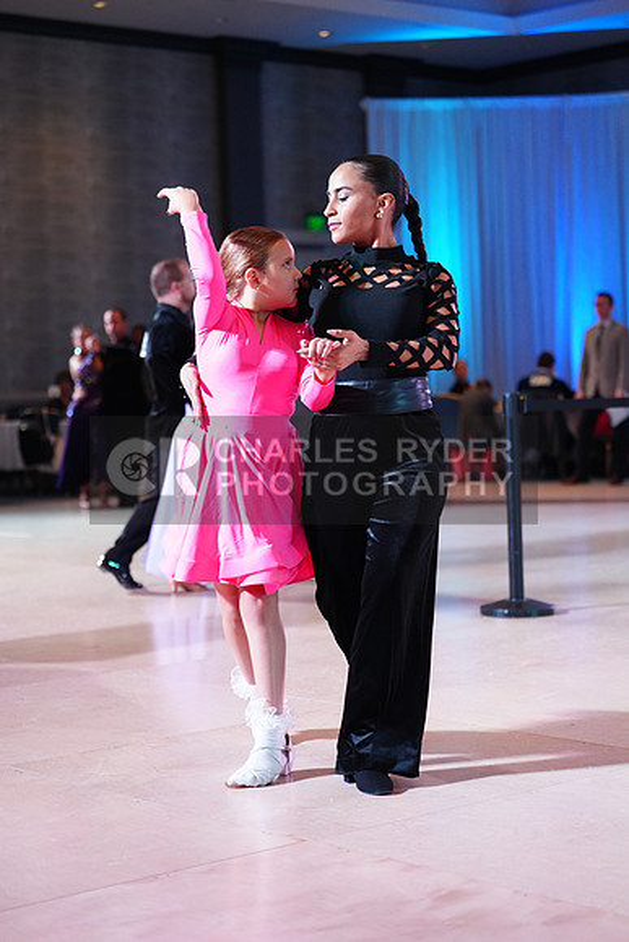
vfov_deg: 28.8
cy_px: 471
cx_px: 314
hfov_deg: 19.5
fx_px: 1833
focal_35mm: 70
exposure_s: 1/400
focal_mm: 70
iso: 2000
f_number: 2.8
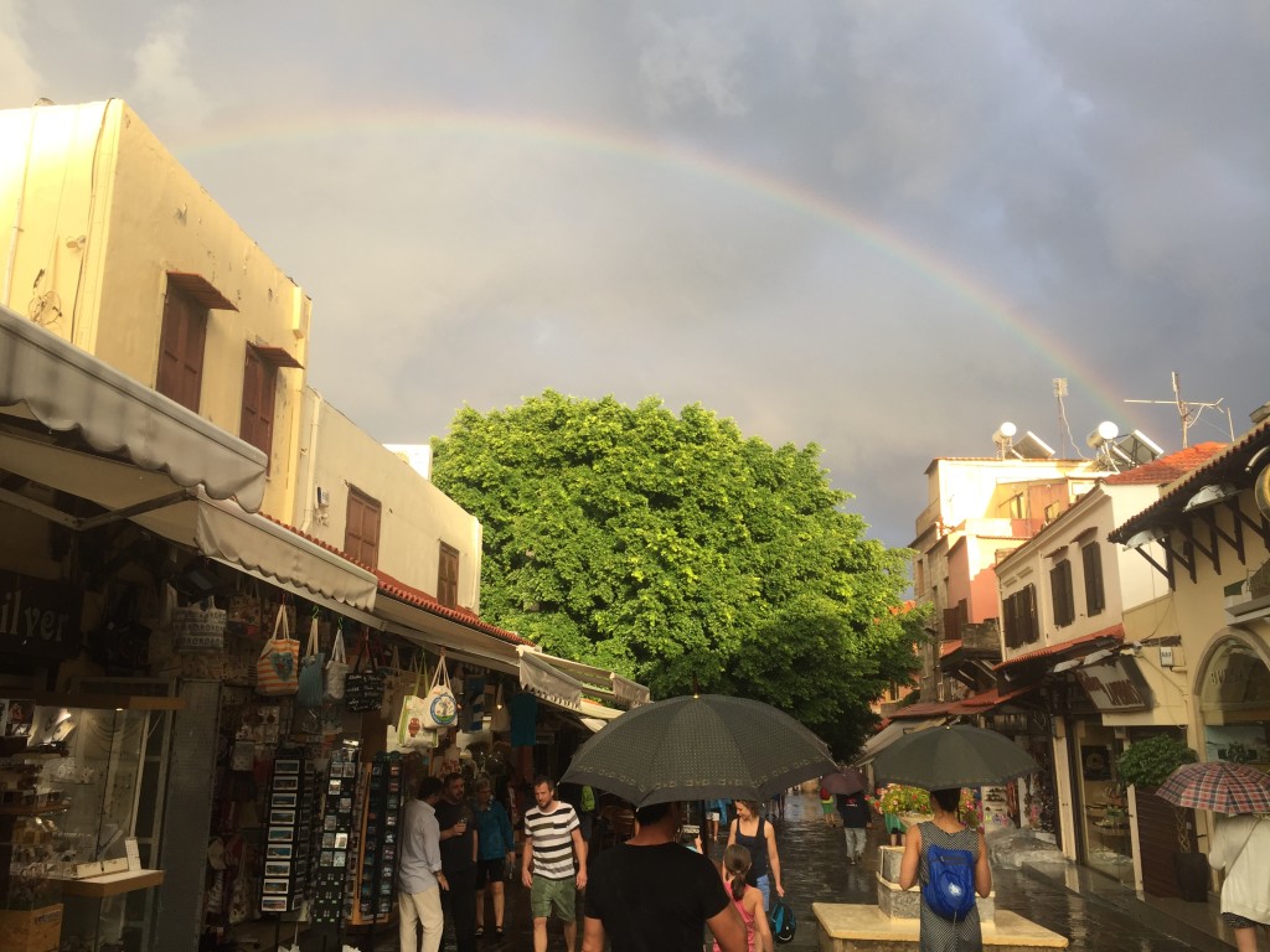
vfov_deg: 48.2
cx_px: 635
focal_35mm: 29
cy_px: 476
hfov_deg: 61.7
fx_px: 1064
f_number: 2.2
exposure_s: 1/329
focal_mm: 4.15
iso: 32
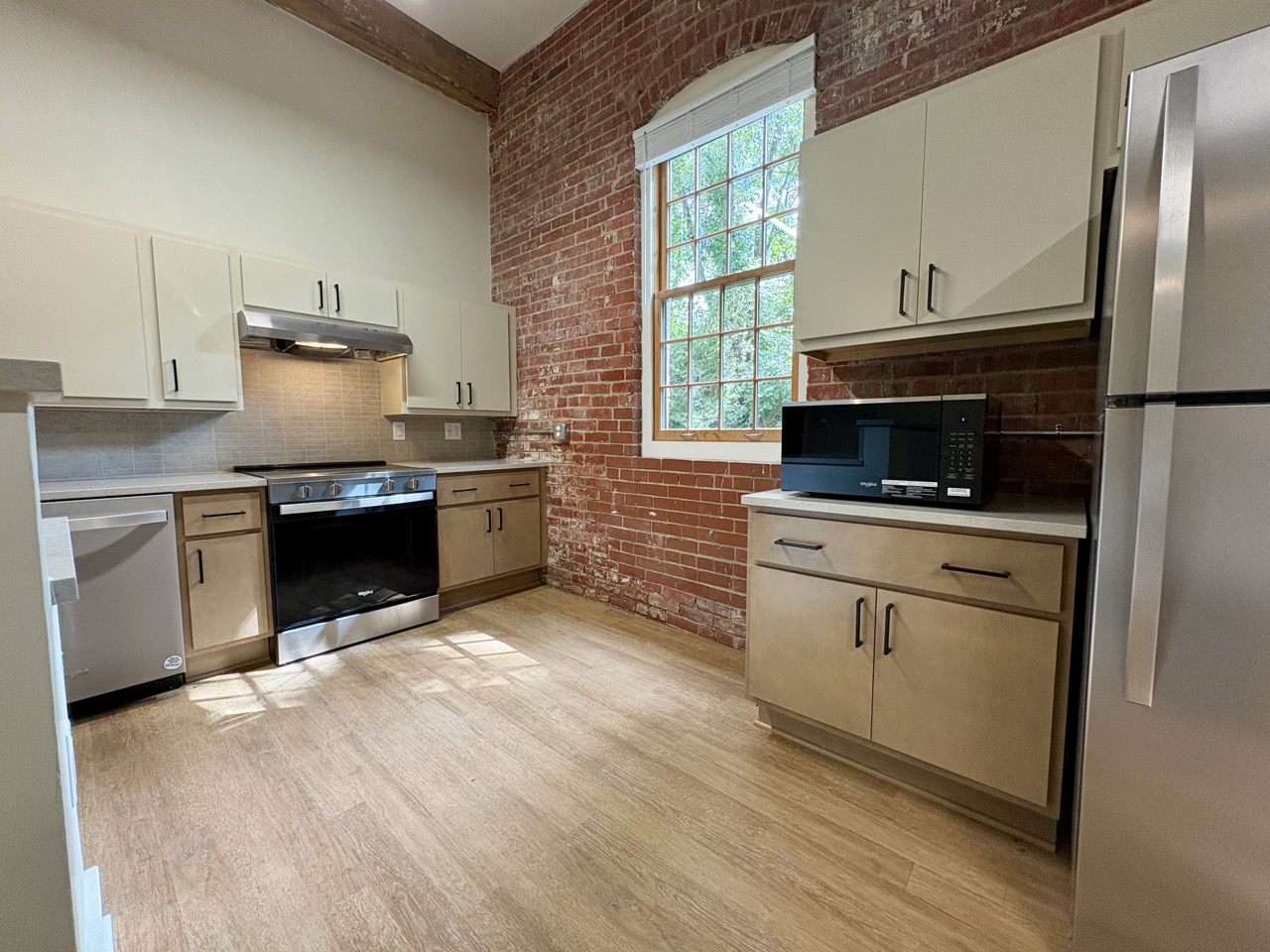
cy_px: 476
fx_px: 514
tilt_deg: -4.4
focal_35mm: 14
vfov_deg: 85.7
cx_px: 635
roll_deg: +0.4
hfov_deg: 102.1
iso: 250
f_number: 2.2
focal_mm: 2.22
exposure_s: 1/60
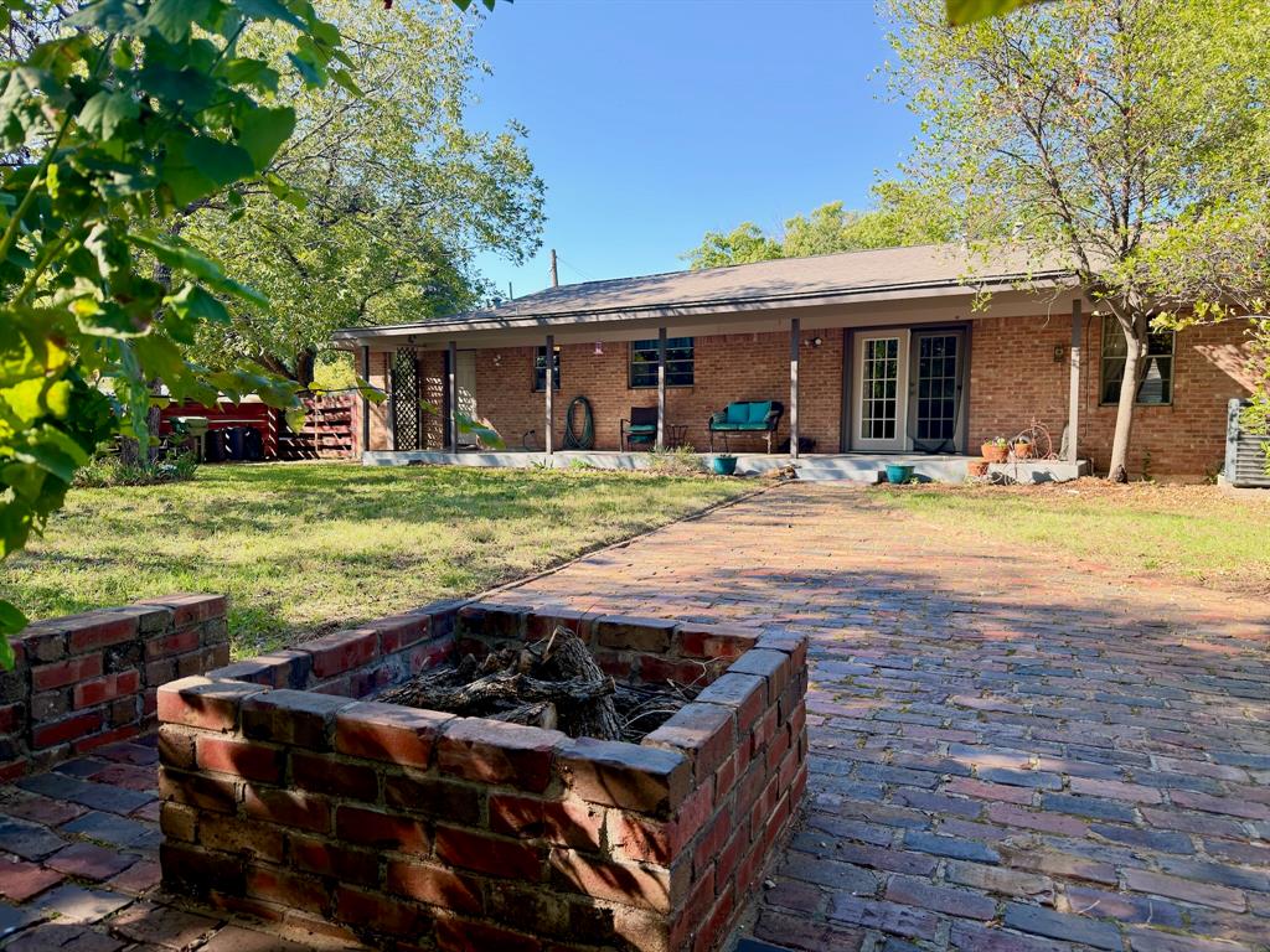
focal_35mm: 24
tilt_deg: -3.5
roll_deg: -0.3
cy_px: 476
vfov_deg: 56.8
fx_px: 881
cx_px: 635
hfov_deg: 71.6
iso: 80
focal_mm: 6.76
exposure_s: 1/1193
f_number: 1.78
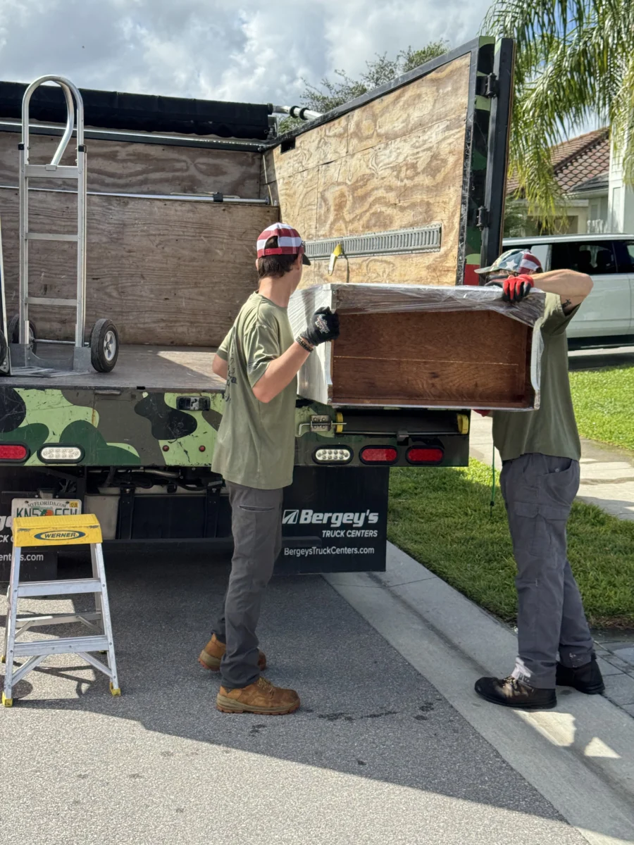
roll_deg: +0.7
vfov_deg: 39.7
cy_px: 422
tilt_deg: -6.8
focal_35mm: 48
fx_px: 1172
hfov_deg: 30.3
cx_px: 317
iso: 64
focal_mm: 6.76
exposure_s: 1/3096
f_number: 1.78
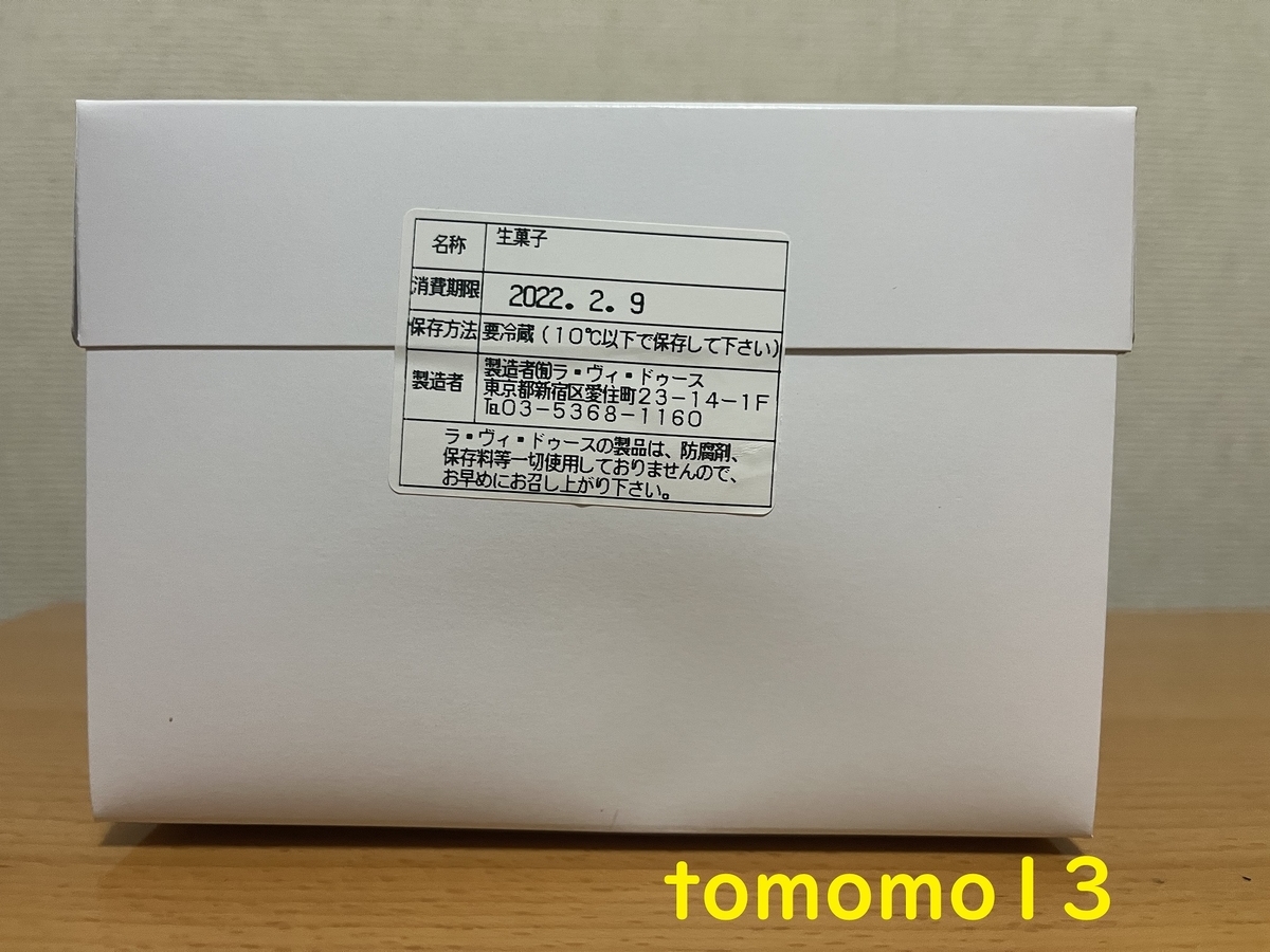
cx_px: 635
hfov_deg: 67.3
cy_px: 476
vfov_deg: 53.1
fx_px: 954
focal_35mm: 26
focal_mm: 5.1
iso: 250
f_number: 1.6
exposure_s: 1/50
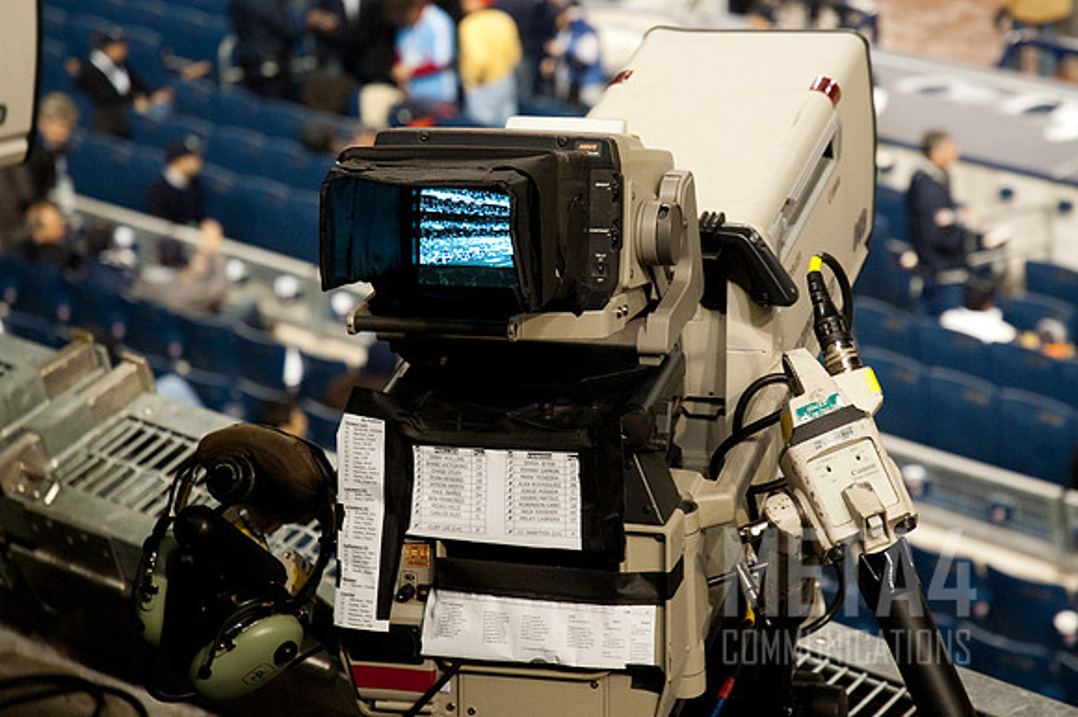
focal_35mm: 122
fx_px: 3650
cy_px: 301
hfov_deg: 16.8
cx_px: 626
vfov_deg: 11.2
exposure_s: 1/100
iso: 640
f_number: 5
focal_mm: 70
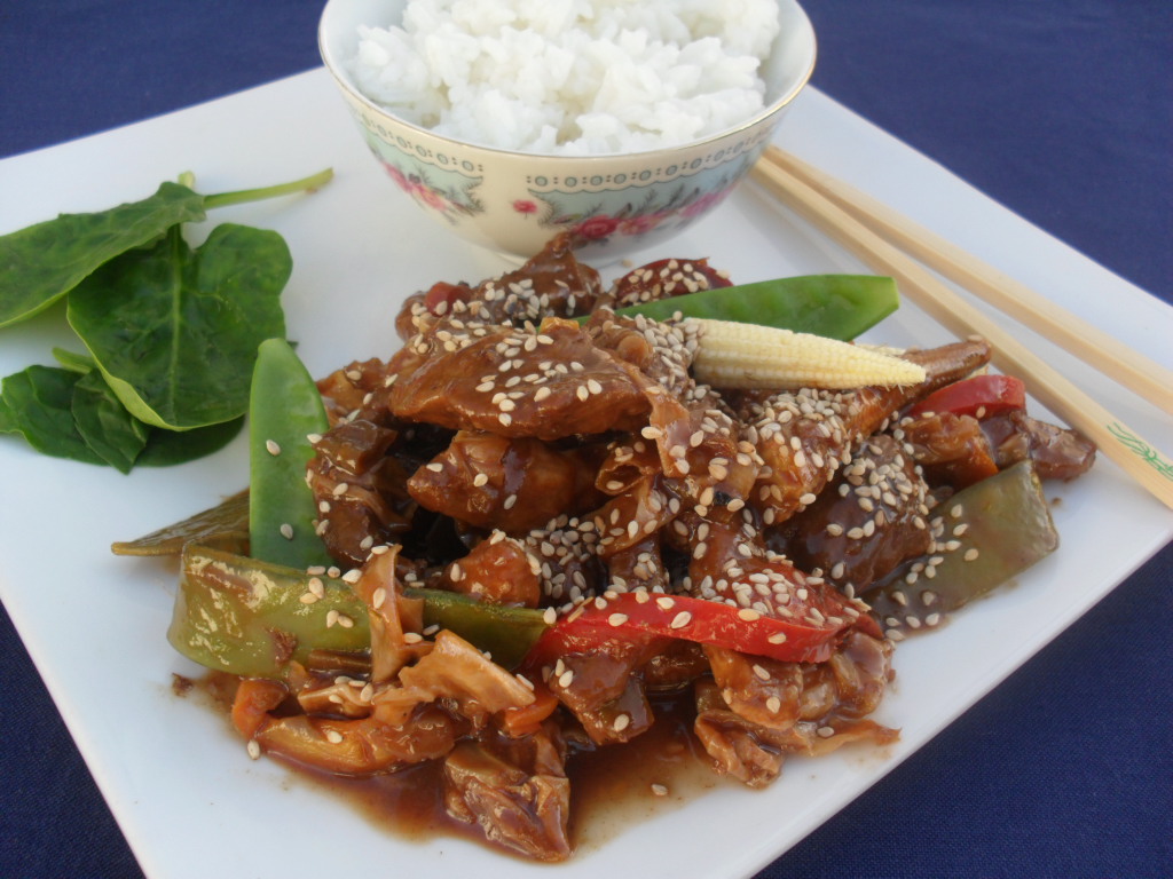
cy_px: 440
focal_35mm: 35
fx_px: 1186
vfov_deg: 40.7
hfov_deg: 52.6
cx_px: 586
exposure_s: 1/180
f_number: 3.2
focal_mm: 6.3
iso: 100
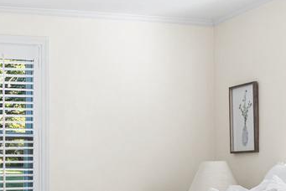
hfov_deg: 23.4
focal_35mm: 87
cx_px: 138
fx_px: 692
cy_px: 162
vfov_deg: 15.6
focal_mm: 29
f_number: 6.3
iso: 320
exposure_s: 1/40
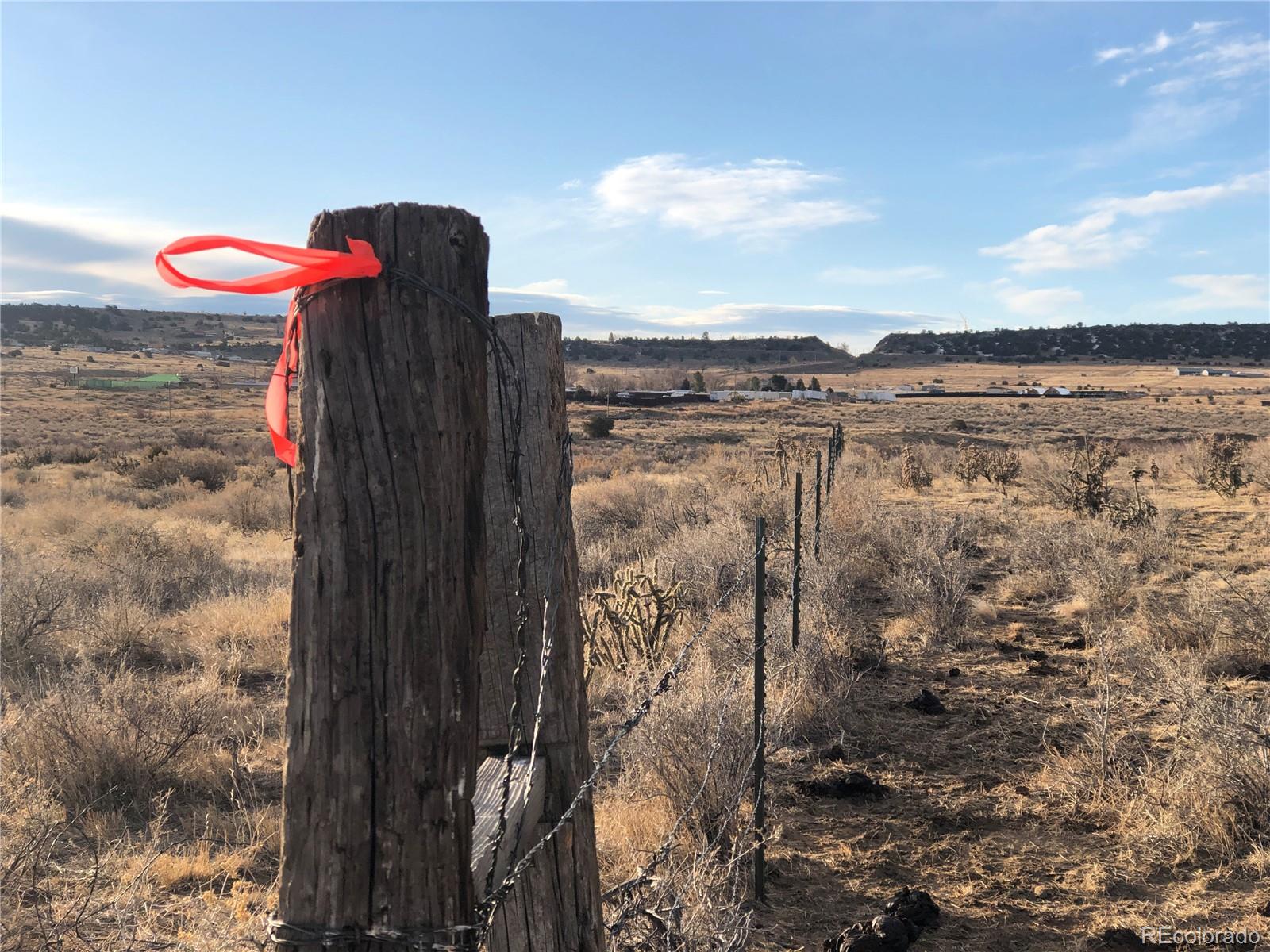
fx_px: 2091
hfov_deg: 33.8
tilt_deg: -3.7
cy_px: 476
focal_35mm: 57
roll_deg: -1.5
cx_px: 635
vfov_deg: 25.7
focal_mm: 6.6
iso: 20
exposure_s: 1/666
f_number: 2.8
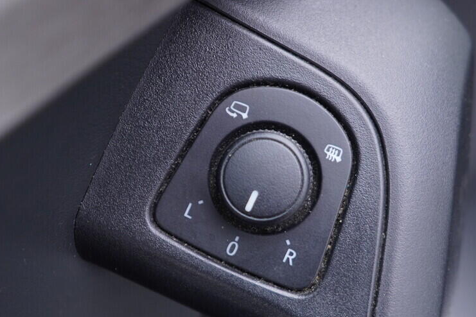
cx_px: 272
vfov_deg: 19.4
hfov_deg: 28.8
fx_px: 925
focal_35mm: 70
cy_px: 194
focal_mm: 24
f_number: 2.8
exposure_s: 1/40
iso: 250
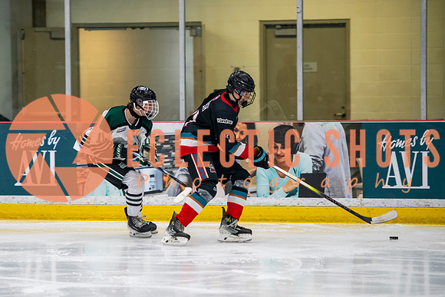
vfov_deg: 6.4
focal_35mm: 216
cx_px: 150
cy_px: 162
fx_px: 2673
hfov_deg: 9.5
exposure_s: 1/640
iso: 2000
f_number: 3.2
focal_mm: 160
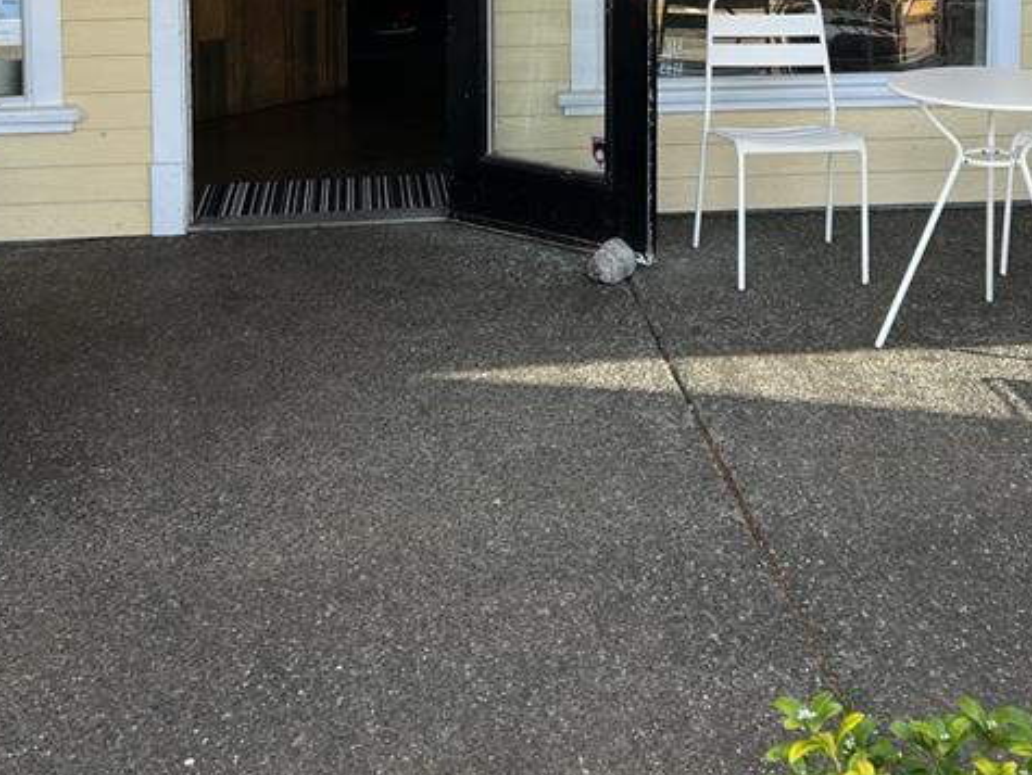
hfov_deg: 34.1
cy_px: -41
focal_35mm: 56
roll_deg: -0.1
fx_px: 1671
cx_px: 665
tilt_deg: -5.3
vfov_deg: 24.6
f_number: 1.5
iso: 50
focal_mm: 5.7
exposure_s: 1/434
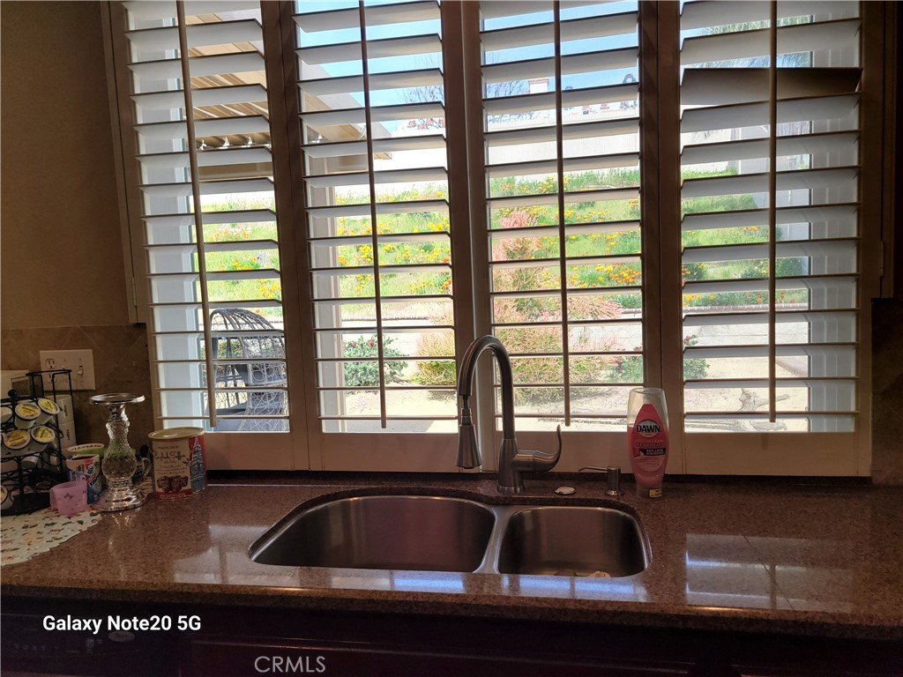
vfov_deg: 53.1
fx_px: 678
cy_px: 338
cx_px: 452
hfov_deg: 67.3
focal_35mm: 26
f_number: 1.8
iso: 40
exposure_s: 1/324
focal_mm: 5.4
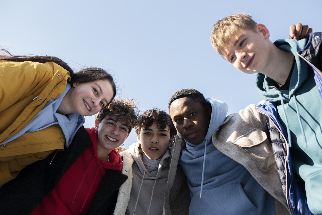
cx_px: 161
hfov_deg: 54.4
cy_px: 108
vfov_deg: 37.9
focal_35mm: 35
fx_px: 313
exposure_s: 1/500
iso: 320
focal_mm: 35
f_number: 4
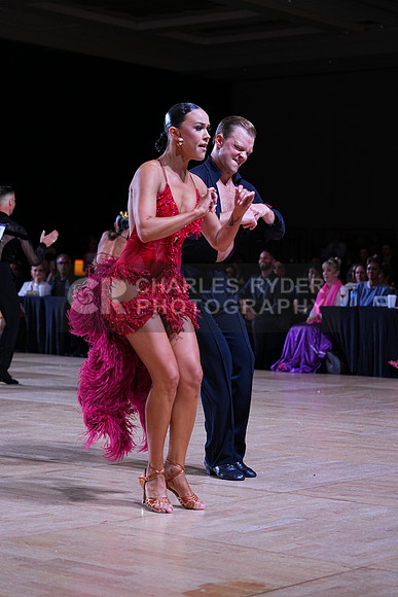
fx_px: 1359
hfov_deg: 16.7
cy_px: 298
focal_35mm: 82
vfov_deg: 24.8
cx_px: 199
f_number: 4
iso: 1250
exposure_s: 1/500
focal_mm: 82
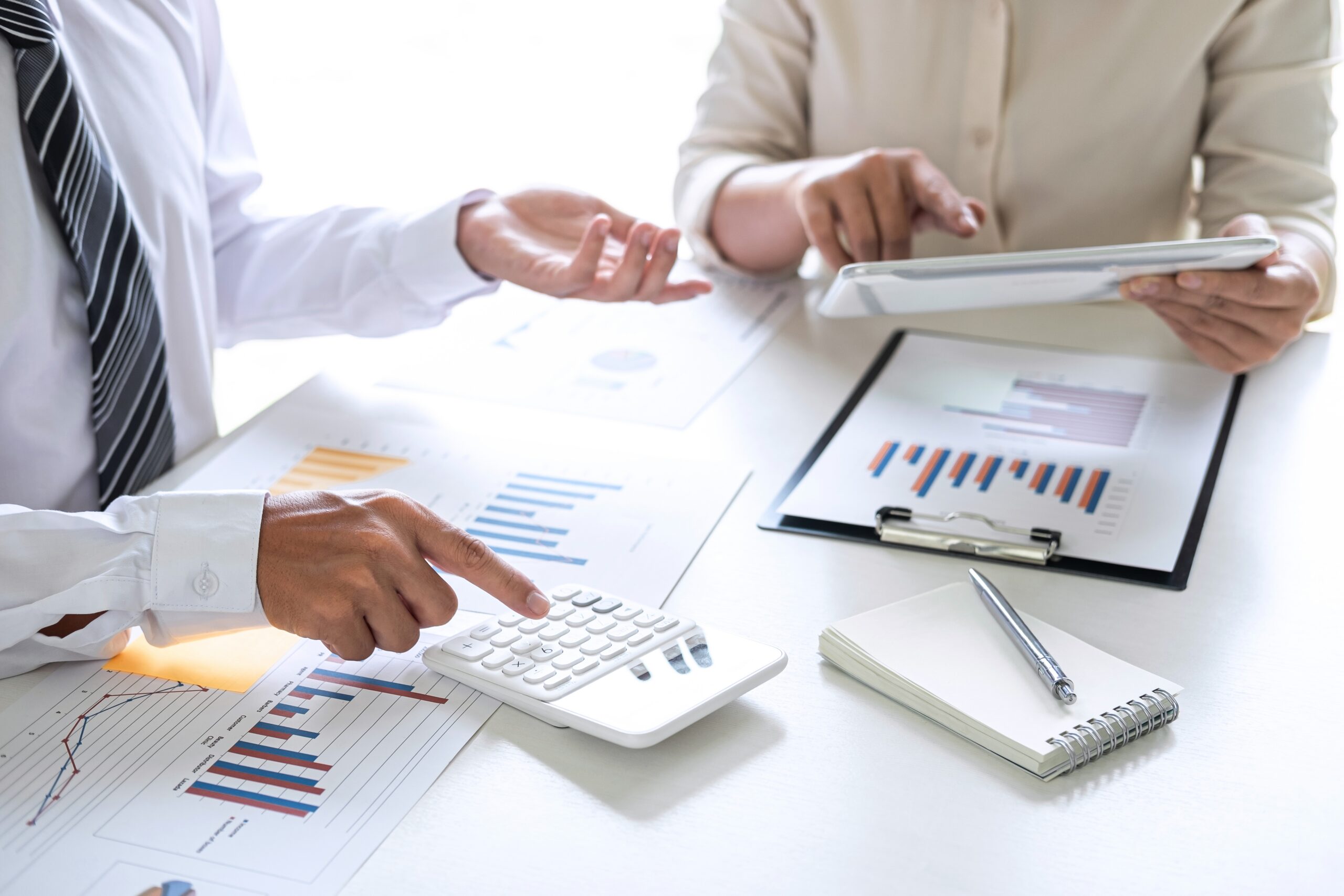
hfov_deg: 37.5
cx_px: 672
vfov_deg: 25.5
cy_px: 448
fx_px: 1979
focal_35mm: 53
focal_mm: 35
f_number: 2.8
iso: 200
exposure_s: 1/160
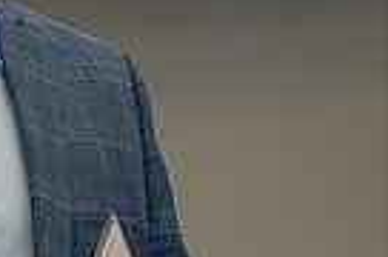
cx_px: -148
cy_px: -74
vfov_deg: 1.6
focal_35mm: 855
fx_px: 9193
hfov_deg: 2.4
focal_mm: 200
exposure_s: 1/160
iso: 2000
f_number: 2.8
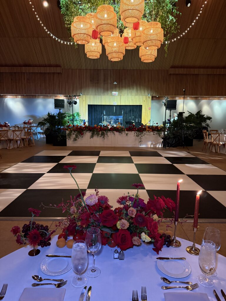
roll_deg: -1.1
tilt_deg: -8.7
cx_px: 113
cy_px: 150
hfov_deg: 56.8
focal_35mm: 24
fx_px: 209
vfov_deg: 71.6
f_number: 1.78
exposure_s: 1/60
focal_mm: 6.76
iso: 640
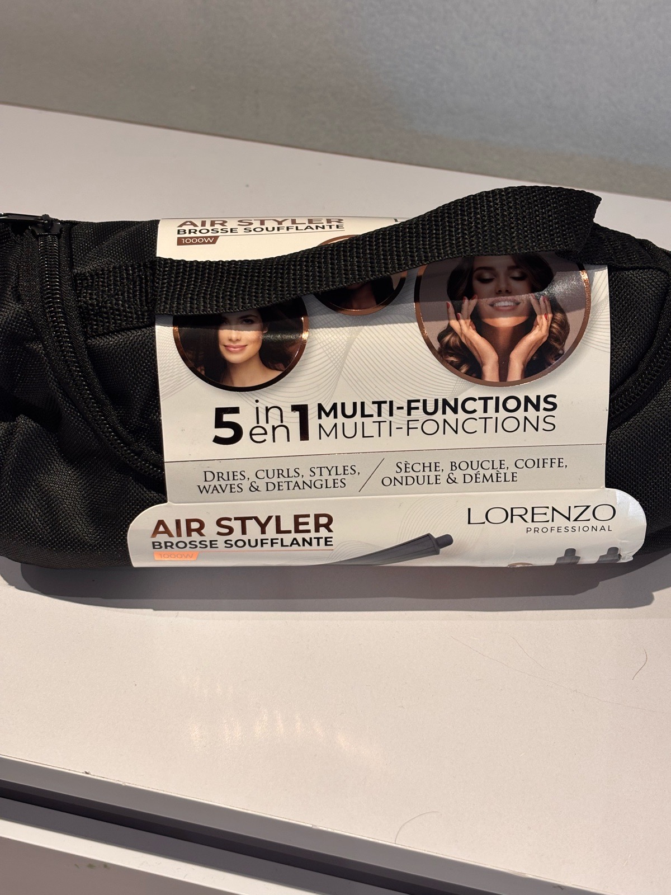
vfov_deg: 36.8
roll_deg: -2.9
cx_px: 336
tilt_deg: -44.1
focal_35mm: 52
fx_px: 1344
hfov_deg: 28.0
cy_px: 448
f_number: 1.6
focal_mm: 5.96
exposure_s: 1/50
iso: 64
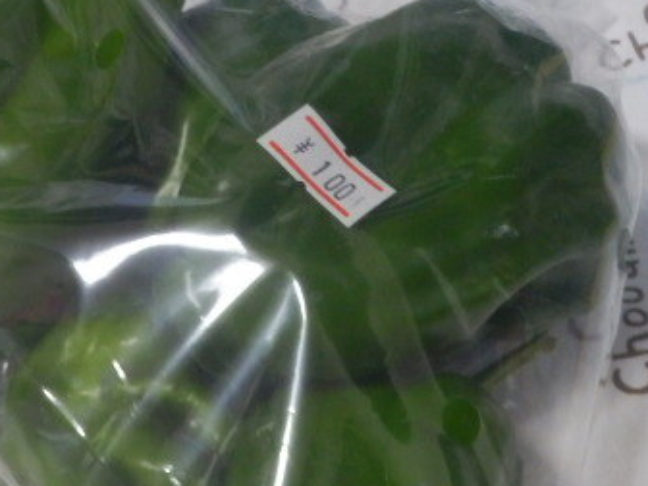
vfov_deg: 15.2
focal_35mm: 97
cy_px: 332
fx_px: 1816
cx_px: 193
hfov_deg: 20.1
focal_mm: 9.1
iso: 800
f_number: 4.4
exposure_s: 1/40
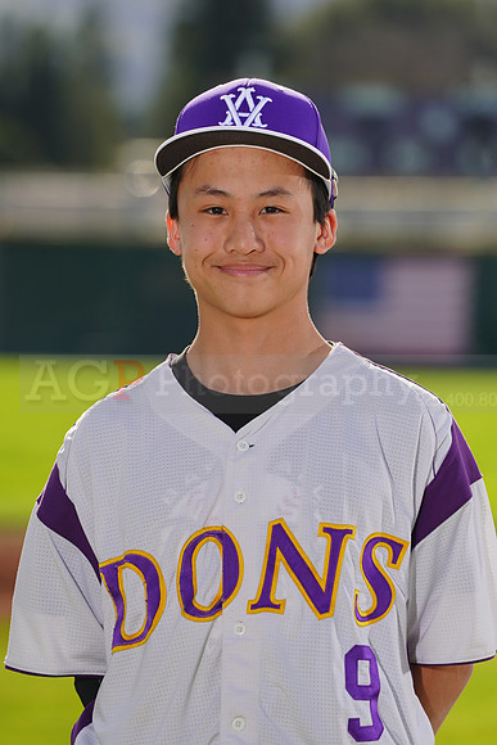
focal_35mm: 358
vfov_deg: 5.8
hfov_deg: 3.8
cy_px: 372
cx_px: 248
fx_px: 7409
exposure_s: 1/250
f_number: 9
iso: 100
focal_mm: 358
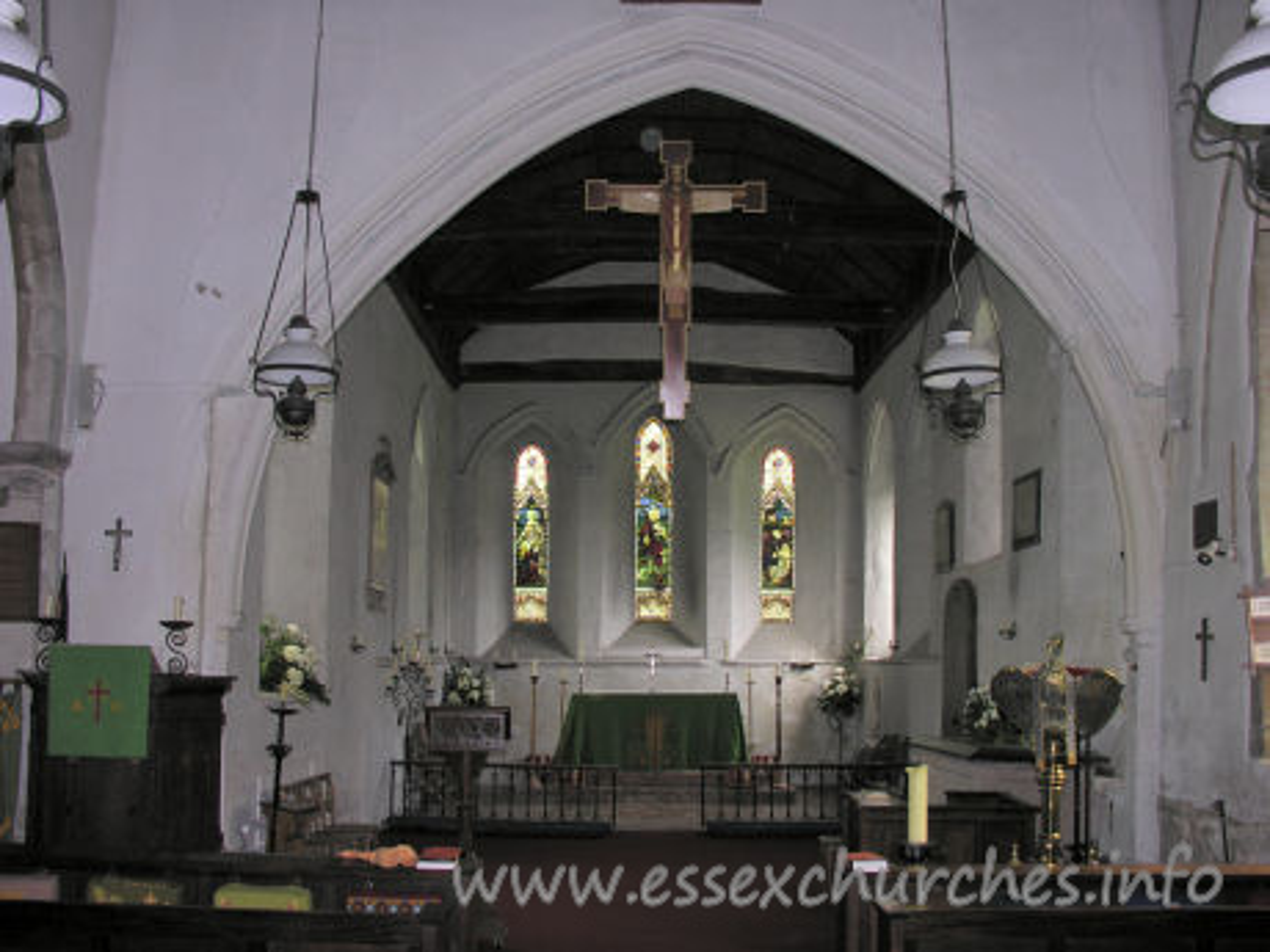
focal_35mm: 35
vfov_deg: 40.7
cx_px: 635
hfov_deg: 52.6
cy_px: 476
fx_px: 1284
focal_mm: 8.9
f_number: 2.8
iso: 85
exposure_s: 1/60.1
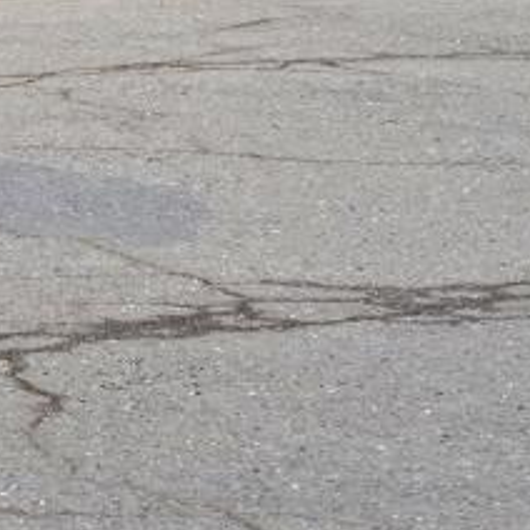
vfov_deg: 8.7
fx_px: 3326
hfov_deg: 7.4
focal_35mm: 192
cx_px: -1325
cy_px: -435
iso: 100
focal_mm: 32
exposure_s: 1/125
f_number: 8
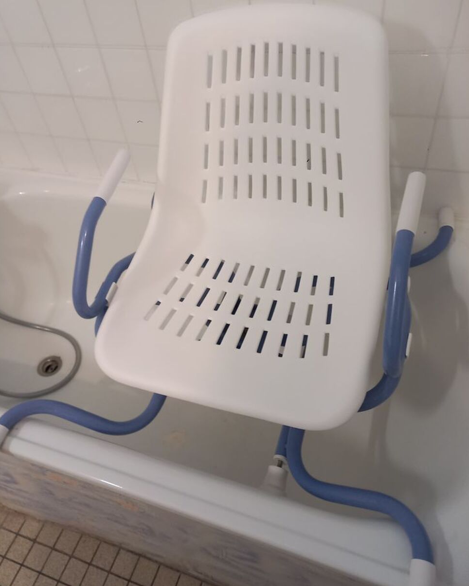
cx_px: 227
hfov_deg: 53.2
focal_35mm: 27
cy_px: 293
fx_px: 468
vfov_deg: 64.1
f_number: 1.8
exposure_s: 1/33.3
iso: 320
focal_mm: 4.65
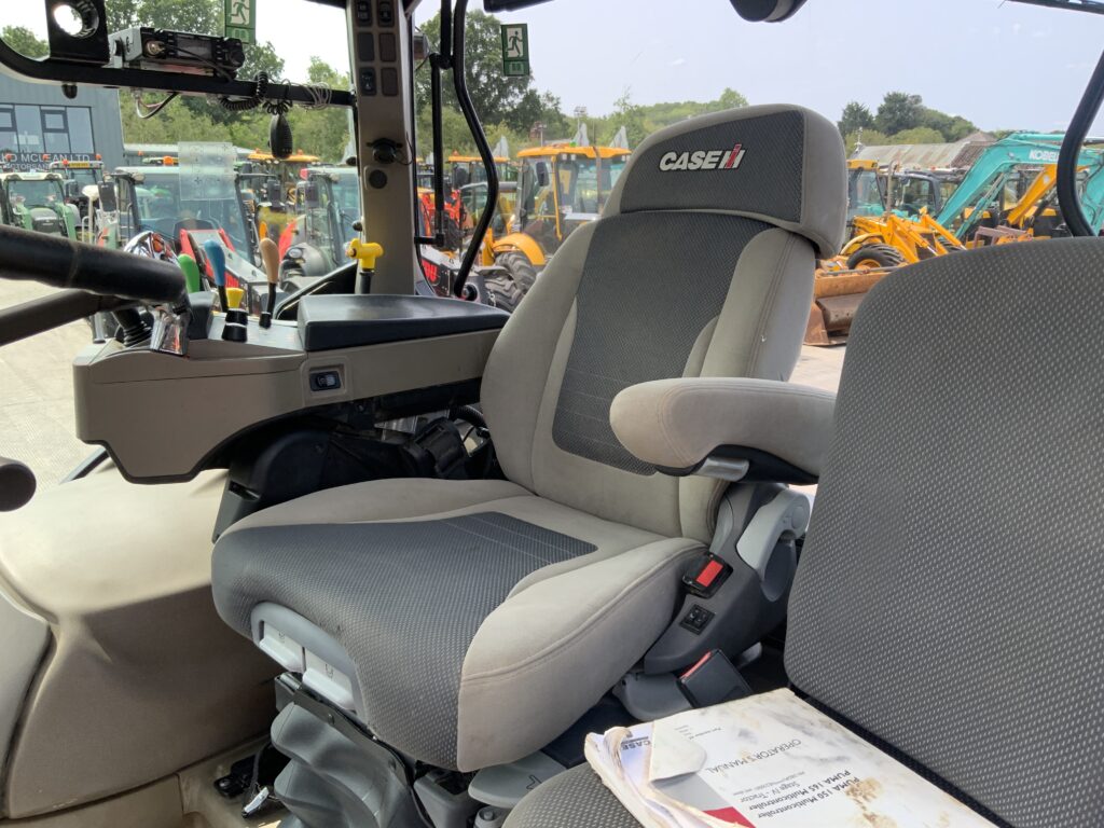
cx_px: 552
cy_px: 414
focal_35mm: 29
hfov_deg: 61.7
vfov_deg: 48.2
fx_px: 925
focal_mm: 3
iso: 16
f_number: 1.8
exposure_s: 1/232
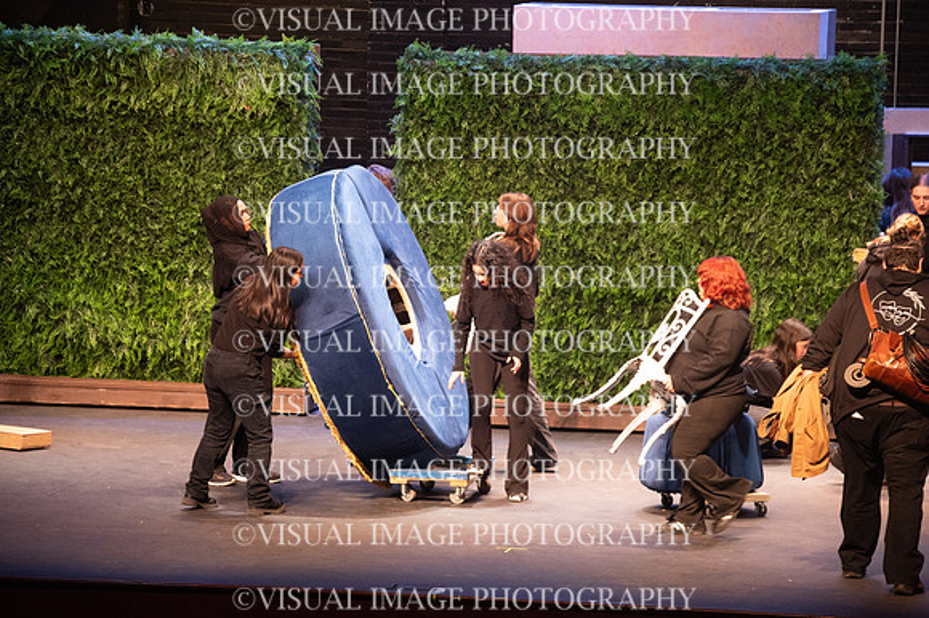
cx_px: 464
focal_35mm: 270
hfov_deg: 7.6
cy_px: 309
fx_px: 6963
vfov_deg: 5.1
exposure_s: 1/160
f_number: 6.3
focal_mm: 270
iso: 5600
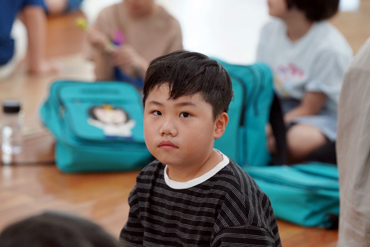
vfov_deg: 8.5
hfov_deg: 12.7
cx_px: 185
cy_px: 124
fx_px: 1665
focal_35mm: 162
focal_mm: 162
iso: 2500
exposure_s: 1/200
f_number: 4
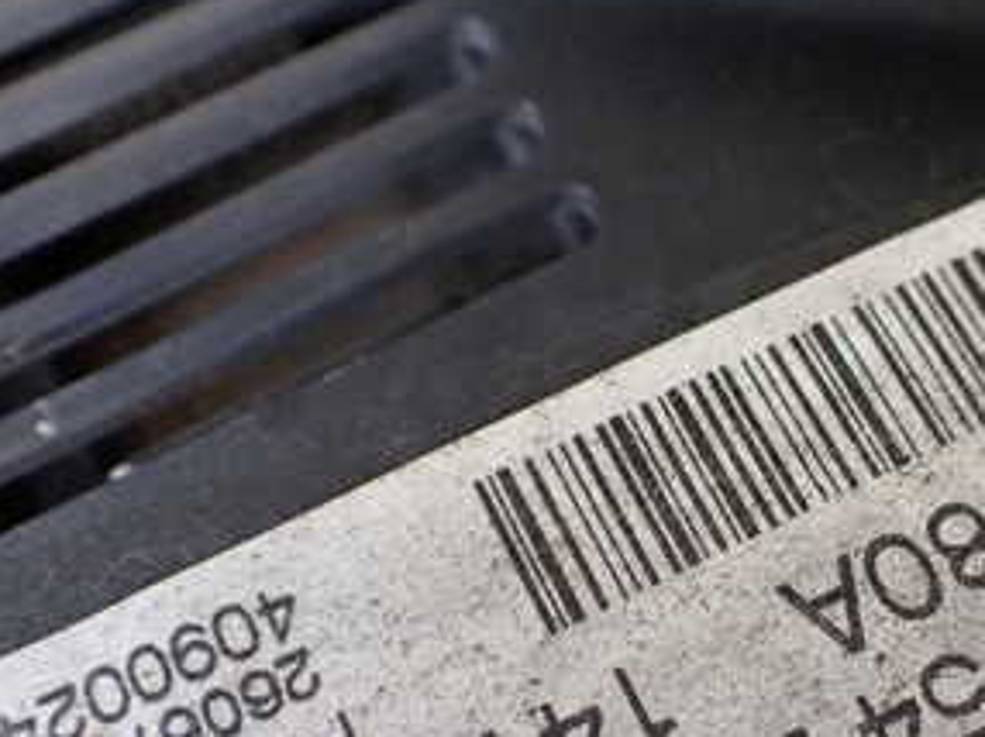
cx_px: 696
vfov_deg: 22.9
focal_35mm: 63
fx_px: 1791
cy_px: 589
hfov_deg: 30.4
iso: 500
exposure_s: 1/125
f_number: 2.3
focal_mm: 5.4
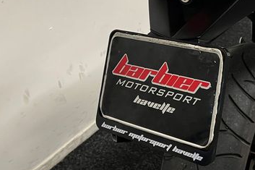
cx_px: 194
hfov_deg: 39.2
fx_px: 347
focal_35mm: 49
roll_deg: +1.1
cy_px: 25
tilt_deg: -23.5
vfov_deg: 26.8
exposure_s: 1/50
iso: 125
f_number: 1.6
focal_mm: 5.1
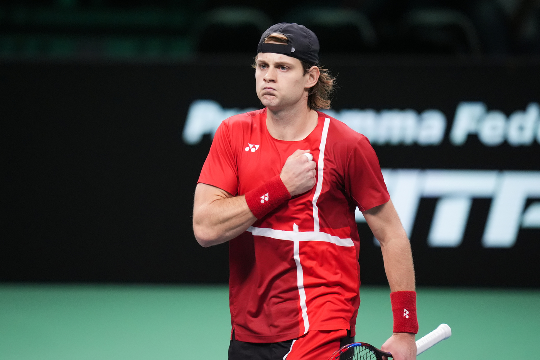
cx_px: 270
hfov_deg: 5.2
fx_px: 5999
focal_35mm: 400
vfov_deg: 3.4
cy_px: 180
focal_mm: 400
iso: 6400
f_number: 2.8
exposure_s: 1/2500
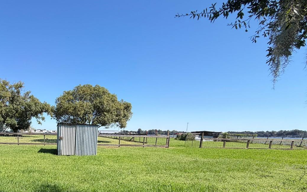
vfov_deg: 48.3
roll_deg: -0.1
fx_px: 192
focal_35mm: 23
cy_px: 167
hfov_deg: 71.6
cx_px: 75
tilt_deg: -9.9
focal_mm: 2.22
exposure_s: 1/770
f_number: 2.2
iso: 32
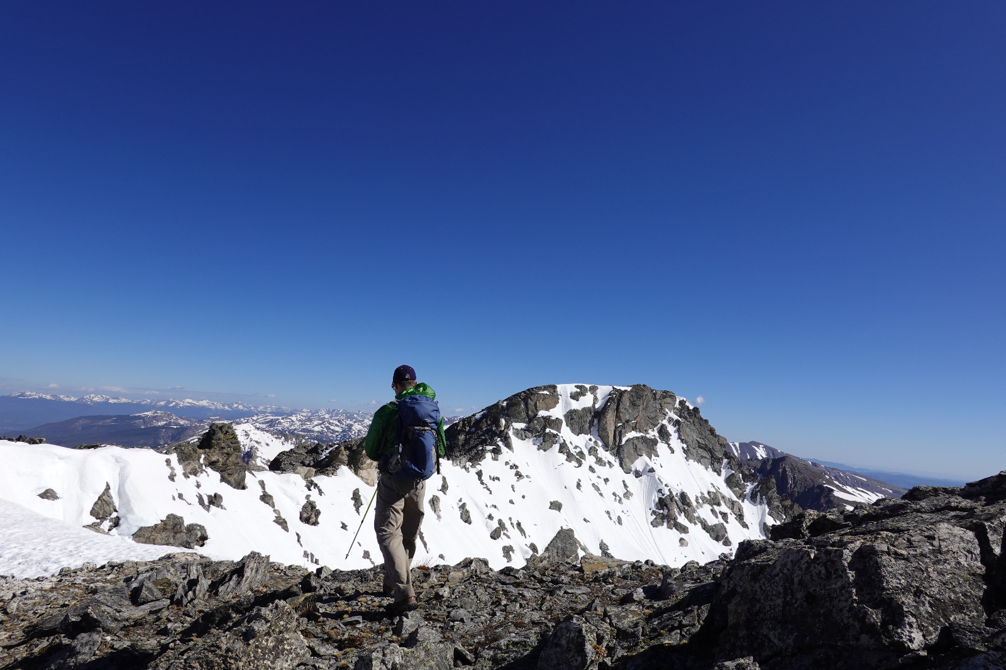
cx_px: 503
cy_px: 335
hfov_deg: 73.8
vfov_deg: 53.1
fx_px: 670
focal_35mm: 24
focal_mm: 9
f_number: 5.6
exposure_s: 1/800
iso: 100
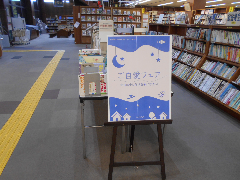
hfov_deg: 67.3
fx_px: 180
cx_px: 120
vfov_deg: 53.1
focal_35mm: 26
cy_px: 90
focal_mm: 4.6
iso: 200
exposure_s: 1/30
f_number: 3.2
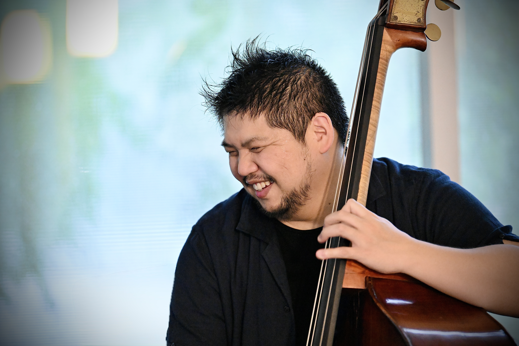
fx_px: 2451
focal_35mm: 170
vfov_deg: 8.1
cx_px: 260
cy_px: 173
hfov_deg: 12.1
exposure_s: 1/200
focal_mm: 170
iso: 11400
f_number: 2.8
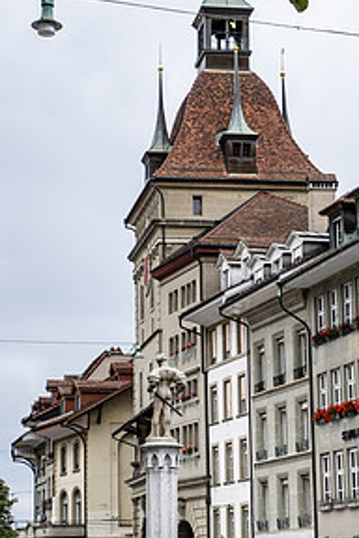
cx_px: 161
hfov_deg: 14.1
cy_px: 278
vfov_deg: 21.0
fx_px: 1451
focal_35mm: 97
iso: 320
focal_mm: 41.4
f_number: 5
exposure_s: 1/350
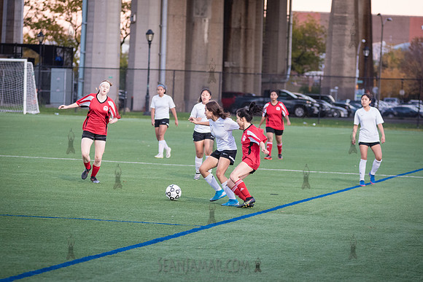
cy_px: 127
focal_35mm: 184
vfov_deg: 7.5
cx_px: 220
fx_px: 2159
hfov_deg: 11.2
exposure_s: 1/500
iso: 2000
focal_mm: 135
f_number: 4
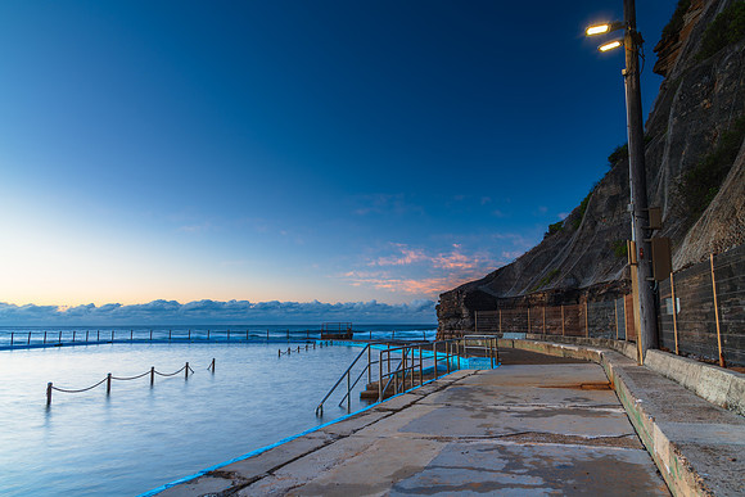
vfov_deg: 51.1
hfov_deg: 71.2
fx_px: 520
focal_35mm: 25
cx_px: 372
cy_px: 248
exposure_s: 1
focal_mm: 24
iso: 31
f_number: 9
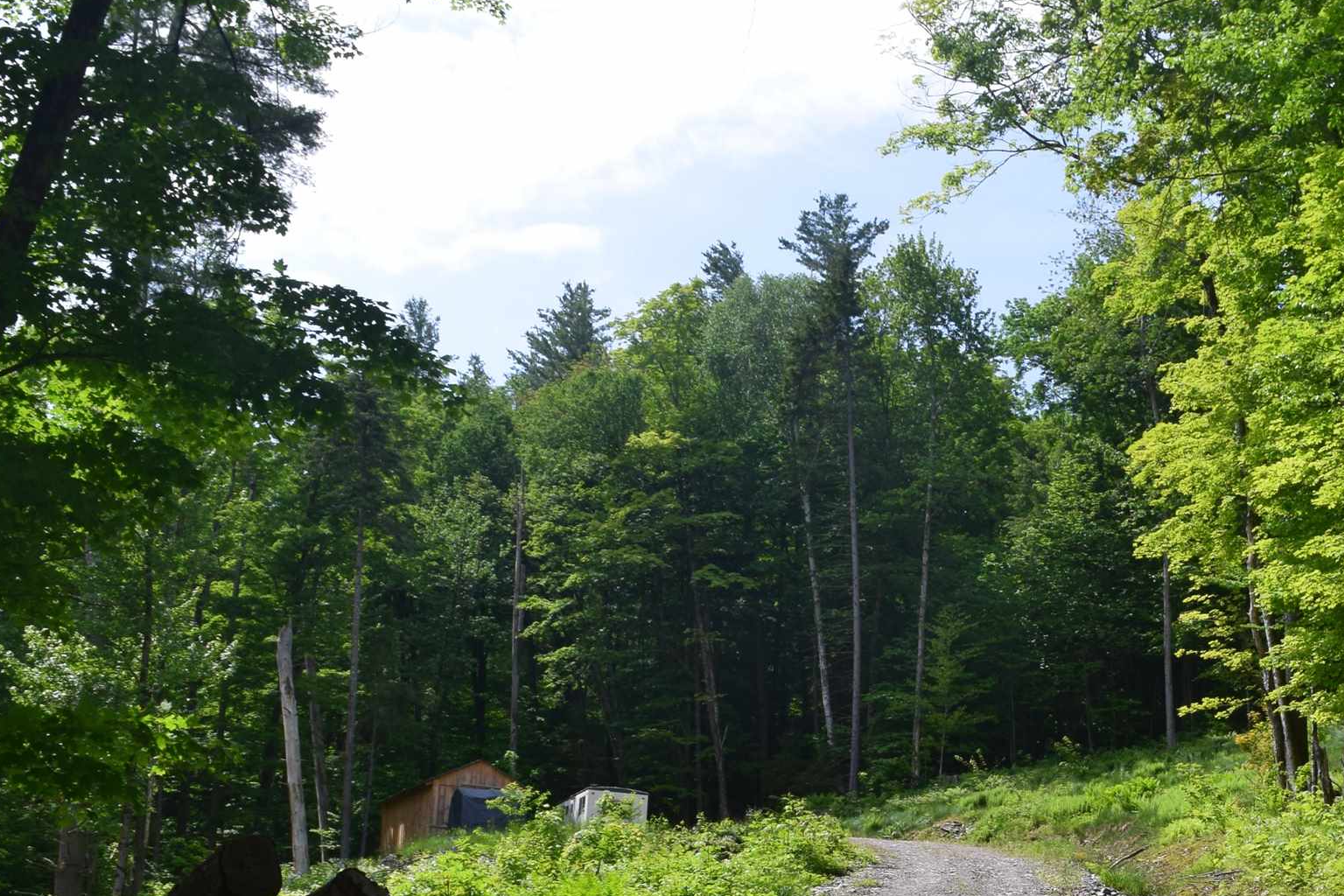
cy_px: 830
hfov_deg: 35.7
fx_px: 2016
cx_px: 1072
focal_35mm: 54
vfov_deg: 24.3
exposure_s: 1/320
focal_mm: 18
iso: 400
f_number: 10
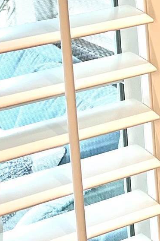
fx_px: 993
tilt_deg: -10.2
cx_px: 373
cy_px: -44
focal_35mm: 149
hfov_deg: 8.5
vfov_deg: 13.4
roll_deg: +1.8
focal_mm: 5.1
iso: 64
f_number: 1.6
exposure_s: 1/60
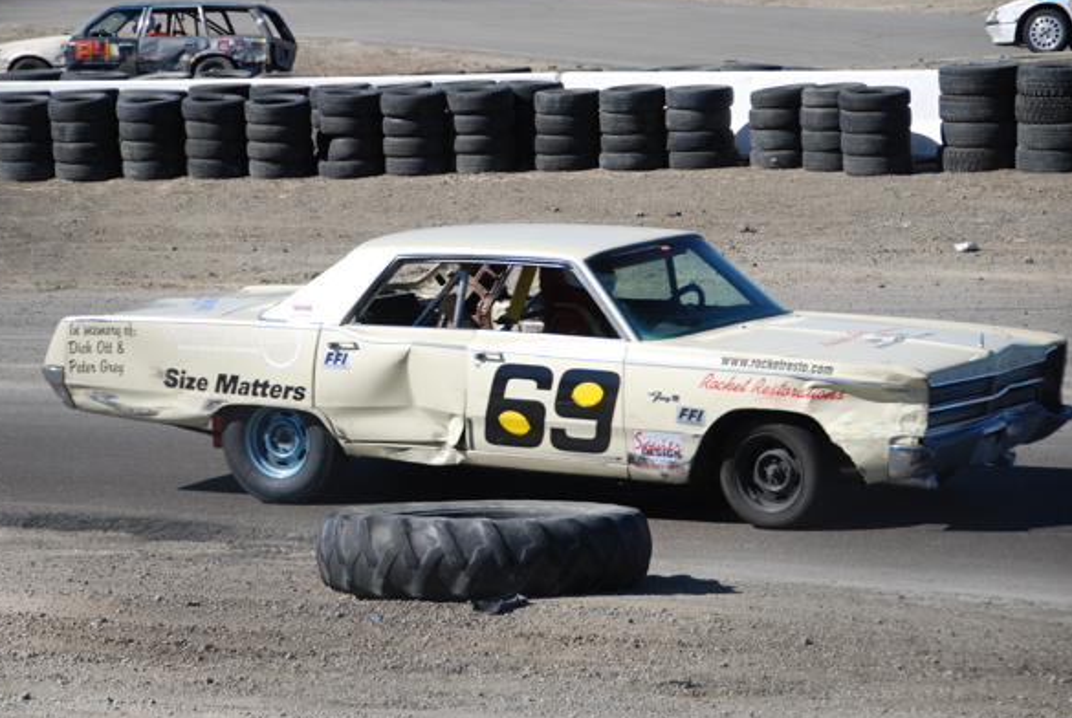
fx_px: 4639
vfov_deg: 8.9
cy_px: 370
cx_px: 529
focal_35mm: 156
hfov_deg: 13.2
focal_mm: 95
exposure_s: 1/500
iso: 110
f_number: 5.6
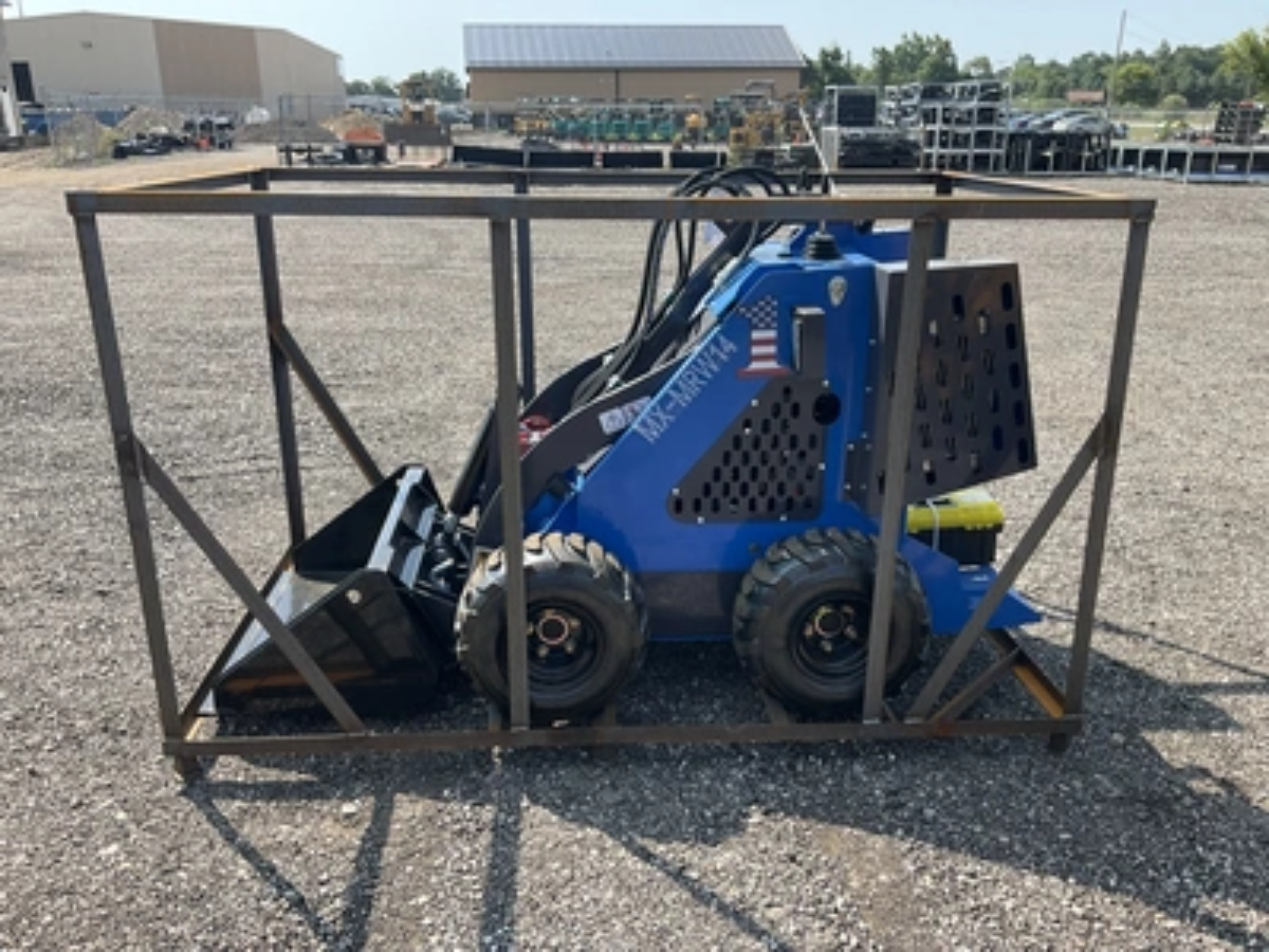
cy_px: 476
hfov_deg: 61.7
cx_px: 634
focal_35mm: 29
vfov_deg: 48.2
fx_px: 1063
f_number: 1.8
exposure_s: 1/620
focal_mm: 3
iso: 25
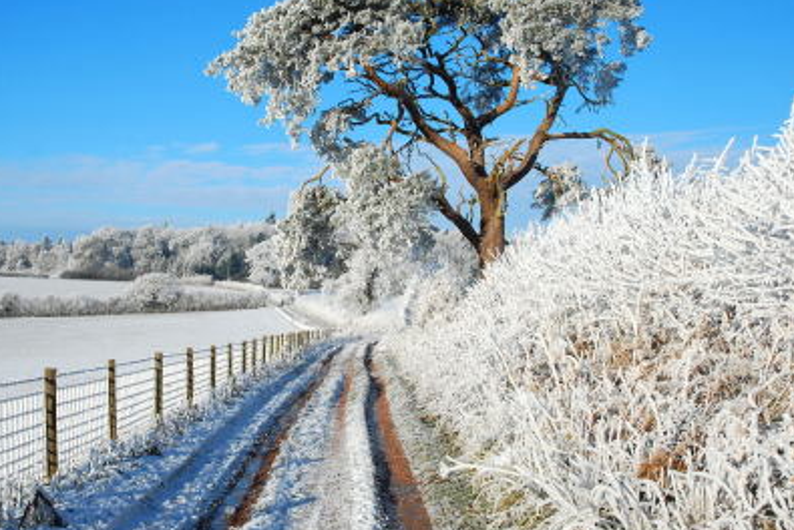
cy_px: 270
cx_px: 340
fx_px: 1074
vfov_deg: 27.8
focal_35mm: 49
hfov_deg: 40.5
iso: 200
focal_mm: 25
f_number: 11
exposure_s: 1/350
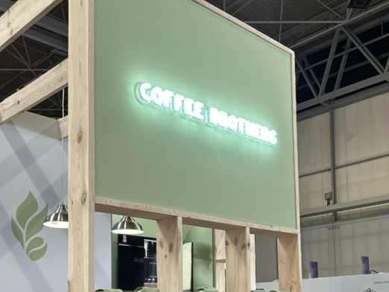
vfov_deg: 29.7
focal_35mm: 47
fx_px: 528
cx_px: 233
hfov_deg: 40.3
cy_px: 258
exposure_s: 1/100
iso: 125
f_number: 1.78
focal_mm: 6.86
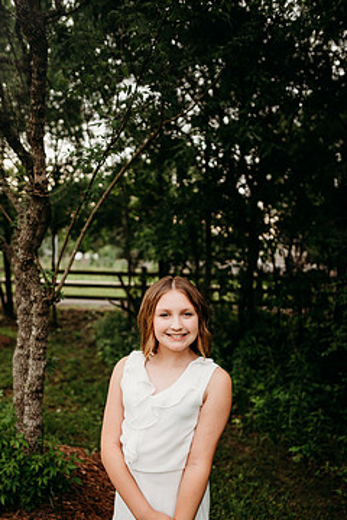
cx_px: 165
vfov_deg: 61.4
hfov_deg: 43.6
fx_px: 434
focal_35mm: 30
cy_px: 313
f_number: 1.8
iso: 200
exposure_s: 1/320
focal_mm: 24
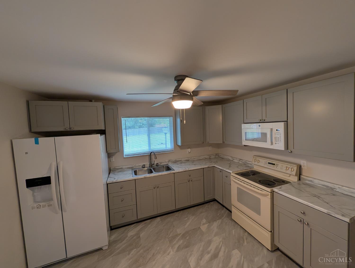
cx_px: 178
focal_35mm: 12
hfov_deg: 110.5
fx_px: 123
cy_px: 134
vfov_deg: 94.6
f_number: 1.7
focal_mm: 2.02
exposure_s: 1/60
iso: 68
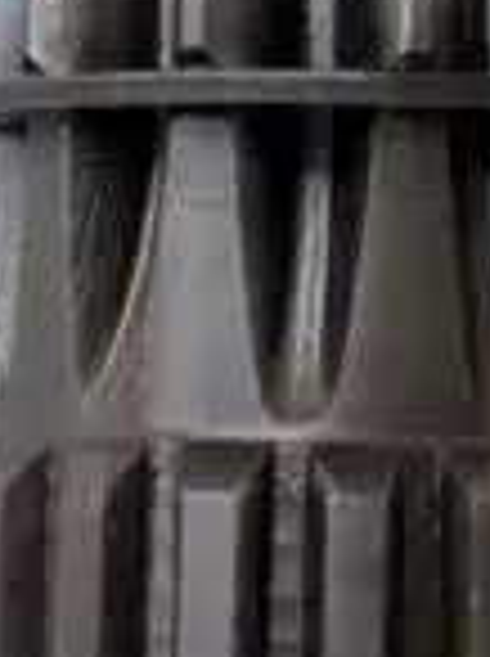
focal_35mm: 181
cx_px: 387
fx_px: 3426
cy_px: -176
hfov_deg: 8.2
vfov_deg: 10.7
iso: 80
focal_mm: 5.9
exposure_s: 1/200
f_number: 3.7
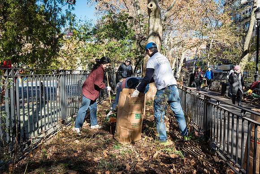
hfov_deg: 62.5
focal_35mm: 30
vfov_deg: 44.1
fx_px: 214
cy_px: 87
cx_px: 130
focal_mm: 29
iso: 100
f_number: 4
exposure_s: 1/250
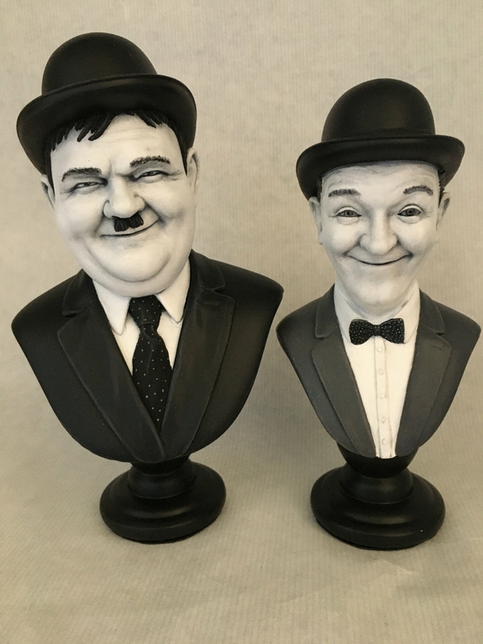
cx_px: 242
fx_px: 540
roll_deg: +2.4
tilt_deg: -14.4
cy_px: 322
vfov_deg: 61.7
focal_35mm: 29
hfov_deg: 48.2
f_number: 2.2
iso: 200
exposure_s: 1/17
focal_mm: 4.15
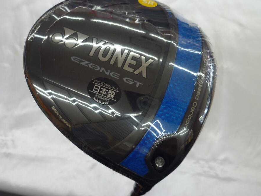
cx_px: 130
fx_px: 204
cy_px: 91
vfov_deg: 51.3
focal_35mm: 27
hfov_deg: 65.3
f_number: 2.8
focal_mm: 4.5
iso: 80
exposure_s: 1/40
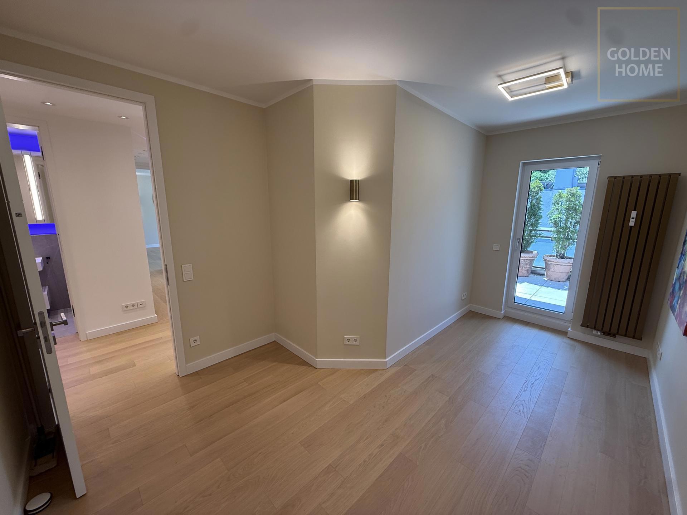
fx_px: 278
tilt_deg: -11.0
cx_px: 344
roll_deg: -0.2
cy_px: 258
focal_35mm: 14
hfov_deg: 102.1
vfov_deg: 85.7
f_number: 2.2
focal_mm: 2.22
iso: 64
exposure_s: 1/100
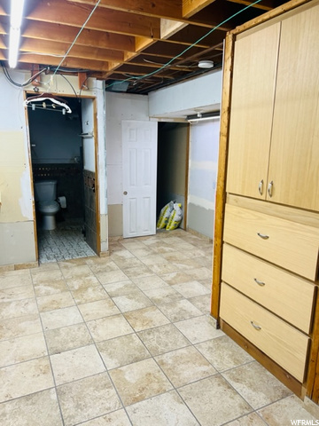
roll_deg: -0.7
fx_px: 319
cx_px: 160
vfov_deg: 67.3
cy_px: 213
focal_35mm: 26
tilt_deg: -12.5
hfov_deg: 53.1
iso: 64
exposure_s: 1/120
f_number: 1.5
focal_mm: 5.7
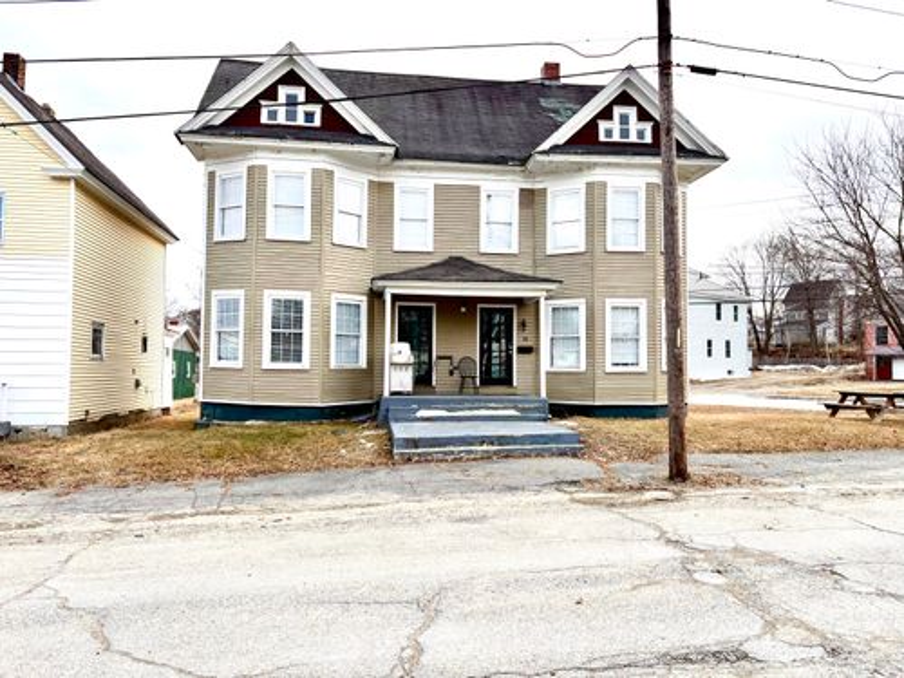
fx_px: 679
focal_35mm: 26
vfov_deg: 53.1
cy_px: 339
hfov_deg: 67.3
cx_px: 452
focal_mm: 5.96
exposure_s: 1/1477
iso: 50
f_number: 1.6
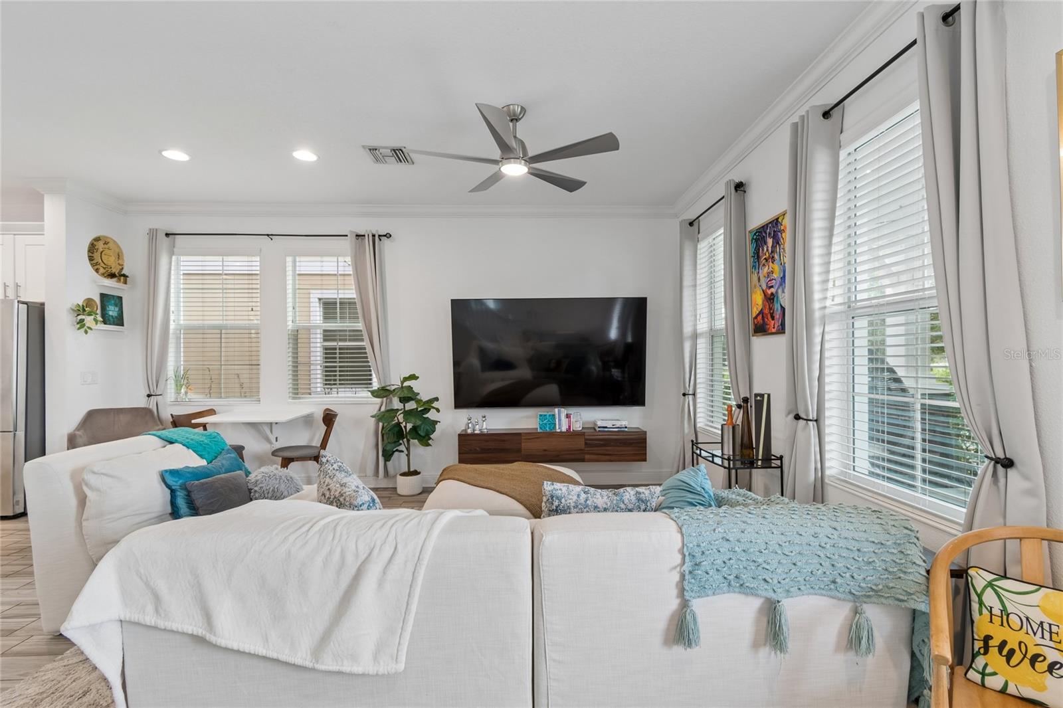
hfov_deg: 100.4
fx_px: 443
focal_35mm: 15
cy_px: 354
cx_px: 532
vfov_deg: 77.3
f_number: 7.1
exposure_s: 1/8
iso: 100
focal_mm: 10
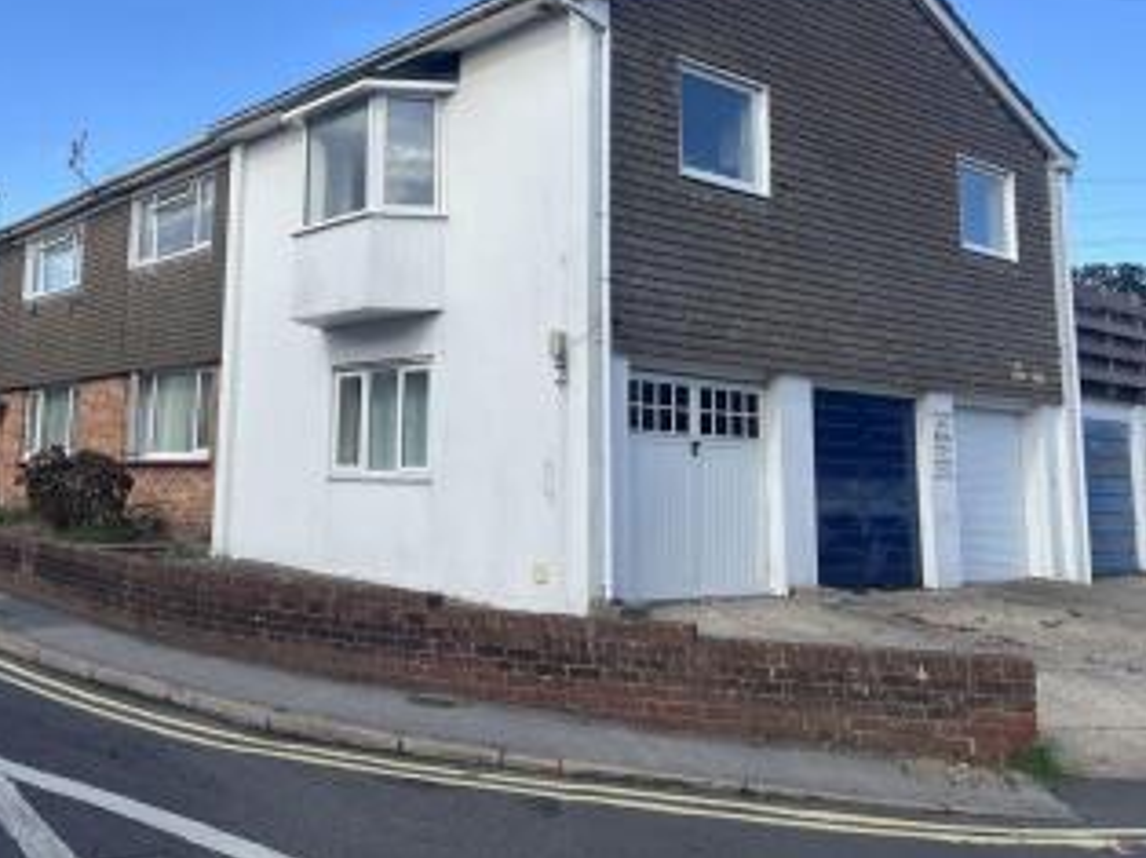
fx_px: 1158
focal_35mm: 35
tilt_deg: +9.4
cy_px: 287
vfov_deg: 40.2
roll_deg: -2.3
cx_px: 403
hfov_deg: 51.9
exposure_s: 1/2410
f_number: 1.6
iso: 50
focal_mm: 5.1
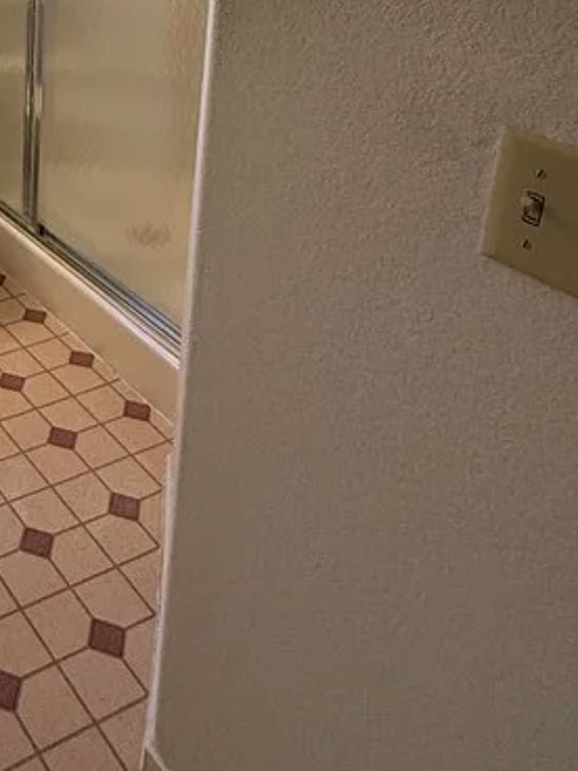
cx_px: -124
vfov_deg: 42.1
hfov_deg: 30.8
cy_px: 17
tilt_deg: -13.5
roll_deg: +0.8
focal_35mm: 39
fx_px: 868
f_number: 2.2
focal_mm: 2.22
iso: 200
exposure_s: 1/120
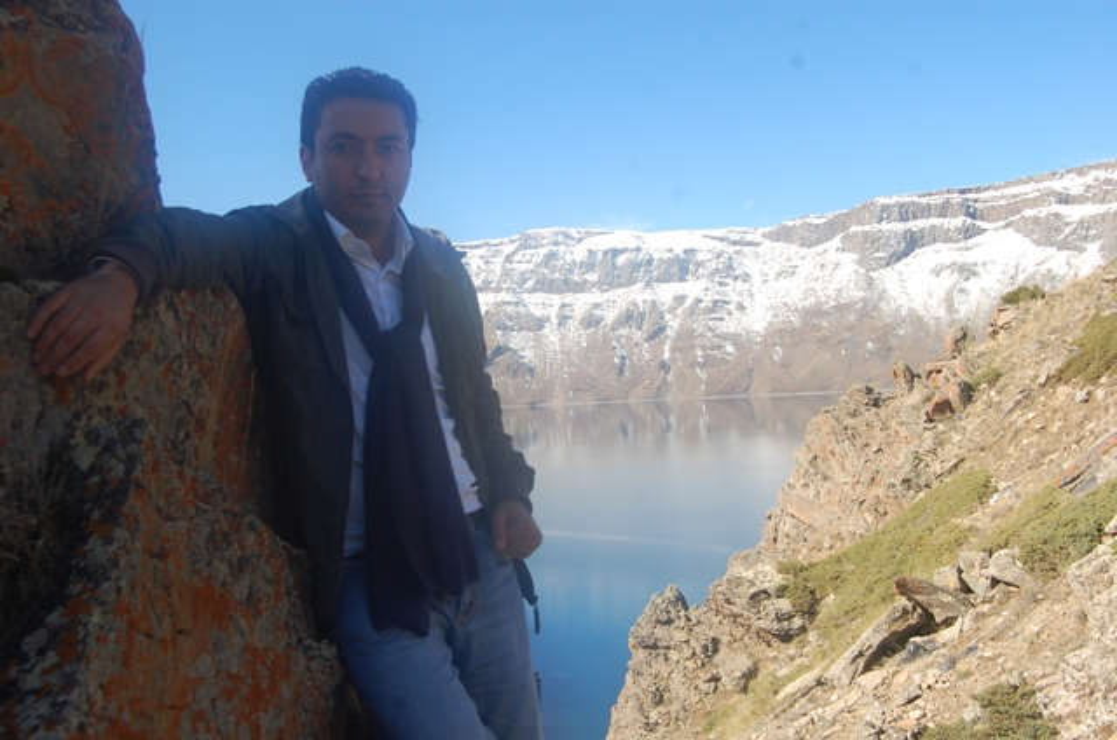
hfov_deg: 43.7
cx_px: 558
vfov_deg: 29.7
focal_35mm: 45
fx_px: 1393
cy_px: 370
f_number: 9
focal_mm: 30
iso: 200
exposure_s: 1/320
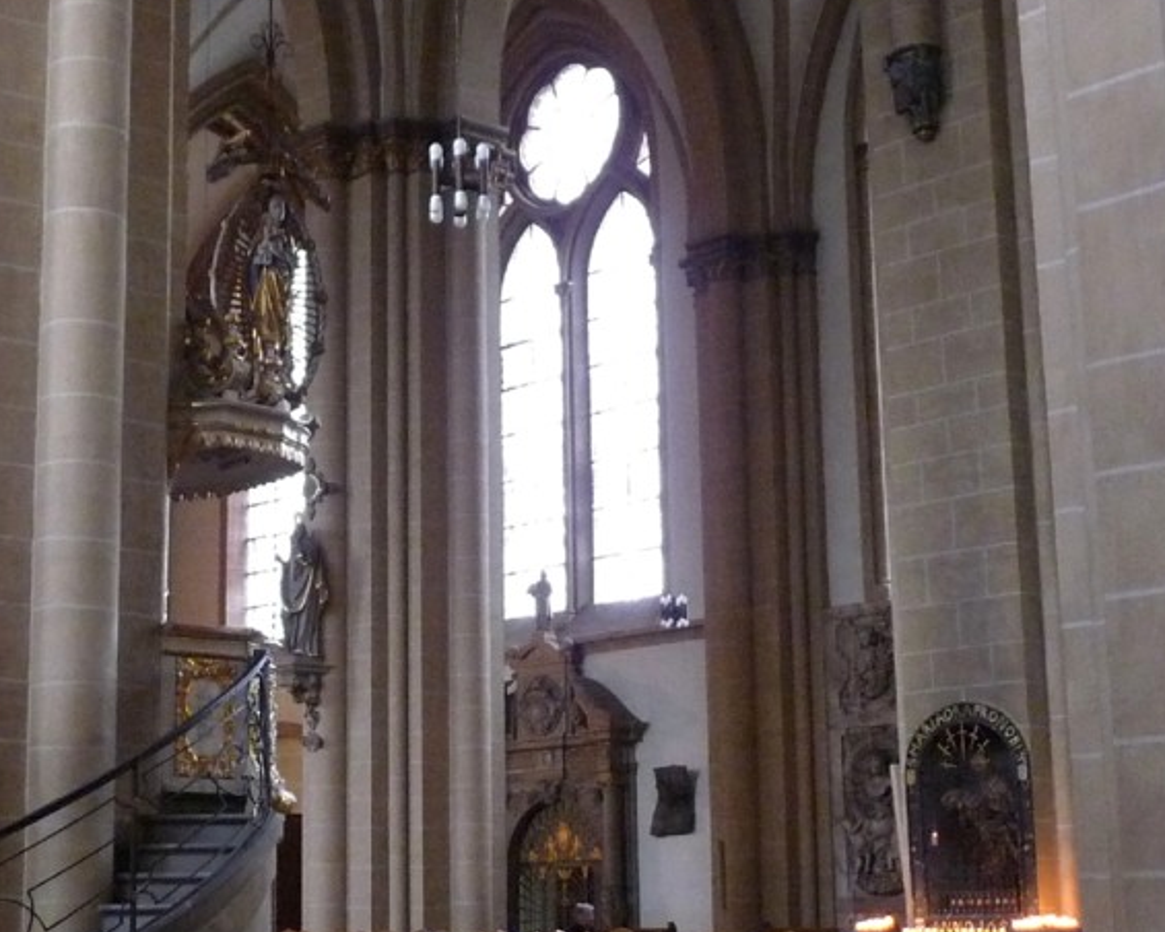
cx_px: 330
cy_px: 447
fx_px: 2172
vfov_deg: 24.2
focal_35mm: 63
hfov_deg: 29.7
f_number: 3.3
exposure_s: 1/5
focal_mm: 4.7
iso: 400
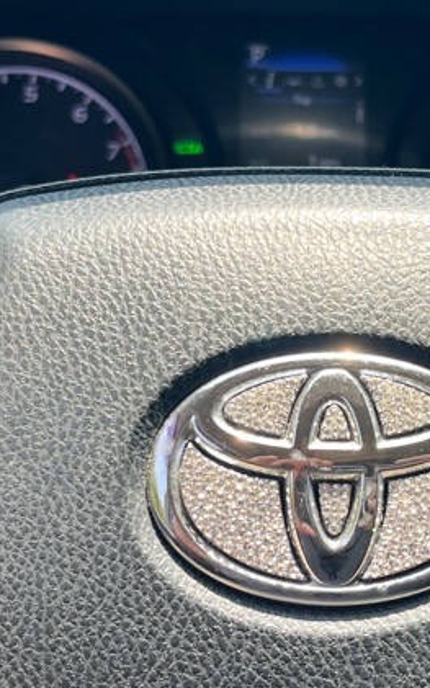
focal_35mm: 67
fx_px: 1257
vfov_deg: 30.6
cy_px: 361
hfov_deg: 19.3
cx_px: 325
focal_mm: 5.1
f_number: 1.6
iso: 50
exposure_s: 1/307
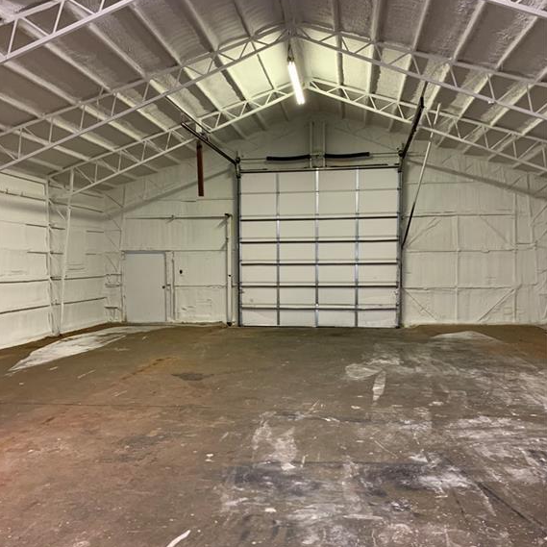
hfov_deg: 52.5
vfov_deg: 52.5
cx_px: 273
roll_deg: +0.0
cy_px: 297
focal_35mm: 31
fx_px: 554
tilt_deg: +0.8
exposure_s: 1/60
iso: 250
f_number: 1.8
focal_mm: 4.25
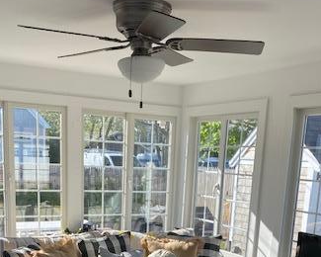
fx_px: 475
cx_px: 150
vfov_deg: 28.0
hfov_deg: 37.3
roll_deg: -2.5
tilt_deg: -11.8
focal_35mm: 50
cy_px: 270
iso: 32
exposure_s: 1/600
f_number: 1.8
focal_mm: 4.25
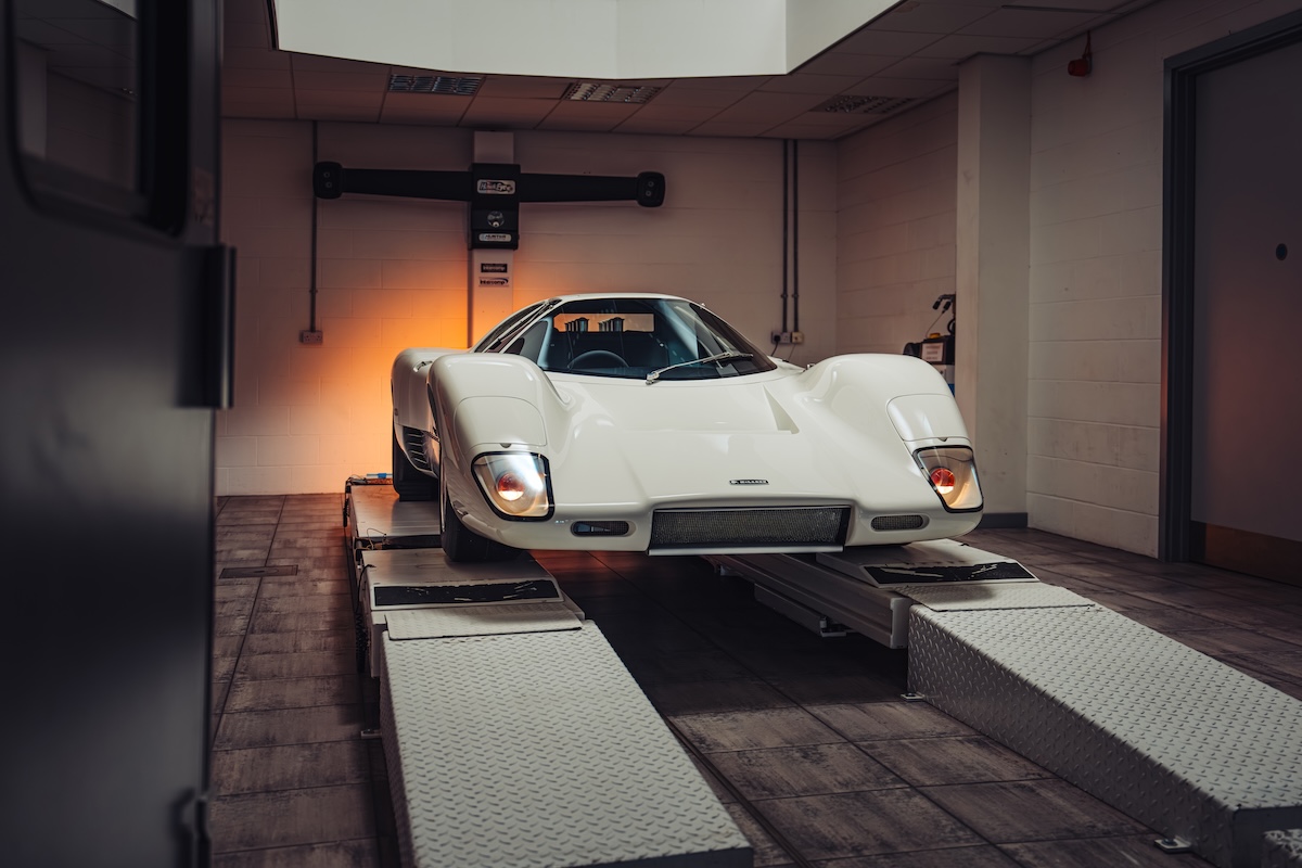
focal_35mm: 37
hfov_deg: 51.9
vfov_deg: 35.9
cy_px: 434
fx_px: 1338
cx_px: 651
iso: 400
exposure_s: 1/80
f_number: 2.8
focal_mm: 37
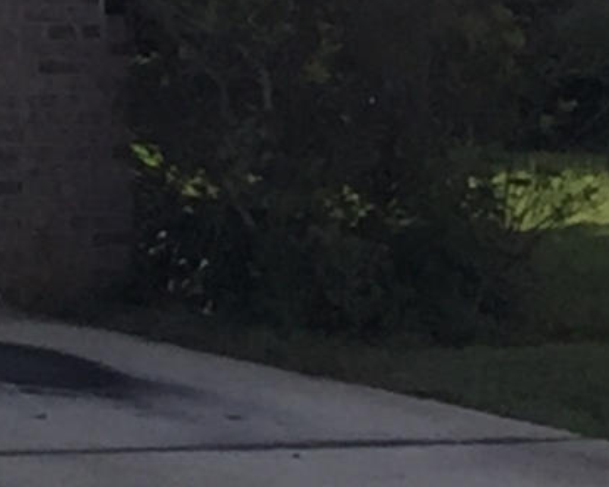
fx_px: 4957
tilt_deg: +7.1
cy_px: -374
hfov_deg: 6.4
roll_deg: -1.0
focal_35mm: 275
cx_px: -1256
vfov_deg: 5.5
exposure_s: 1/2475
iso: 40
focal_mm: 4.15
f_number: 2.2
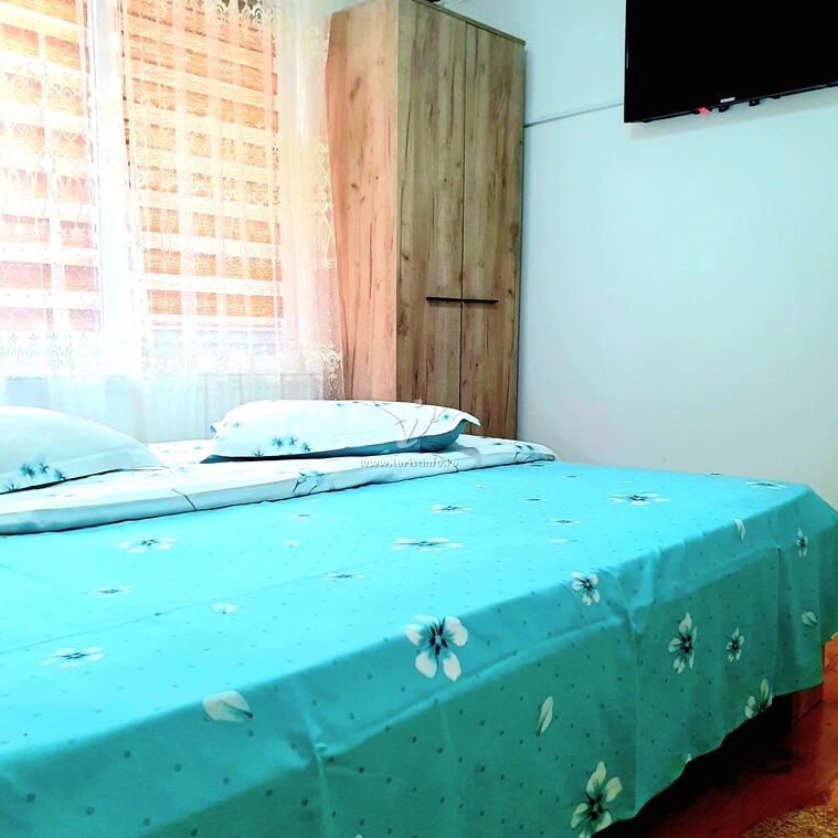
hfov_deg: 52.5
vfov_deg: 52.5
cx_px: 423
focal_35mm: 31
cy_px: 446
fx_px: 849
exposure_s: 1/50
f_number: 2.4
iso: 250
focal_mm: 4.32
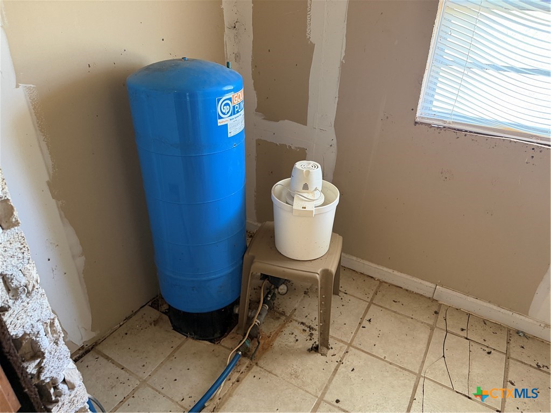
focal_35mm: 24
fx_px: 382
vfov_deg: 56.8
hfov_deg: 71.6
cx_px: 276
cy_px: 206
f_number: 1.78
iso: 320
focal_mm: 6.76
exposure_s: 1/60
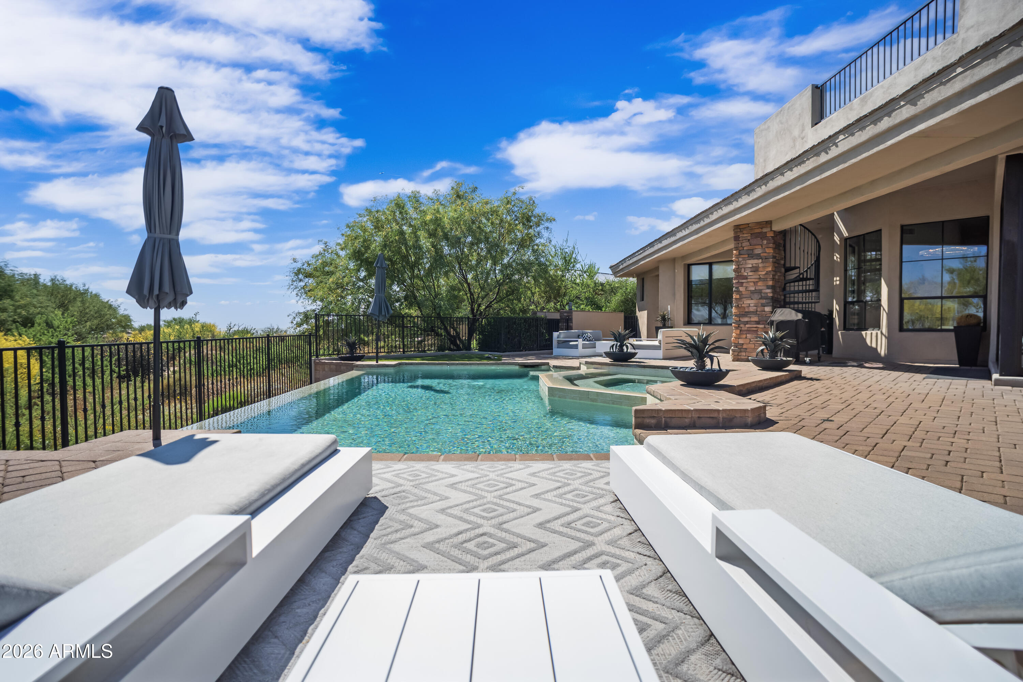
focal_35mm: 16
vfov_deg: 72.0
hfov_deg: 95.0
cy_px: 341
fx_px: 469
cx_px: 512
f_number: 1.8
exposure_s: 1/8000
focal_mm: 11
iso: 50
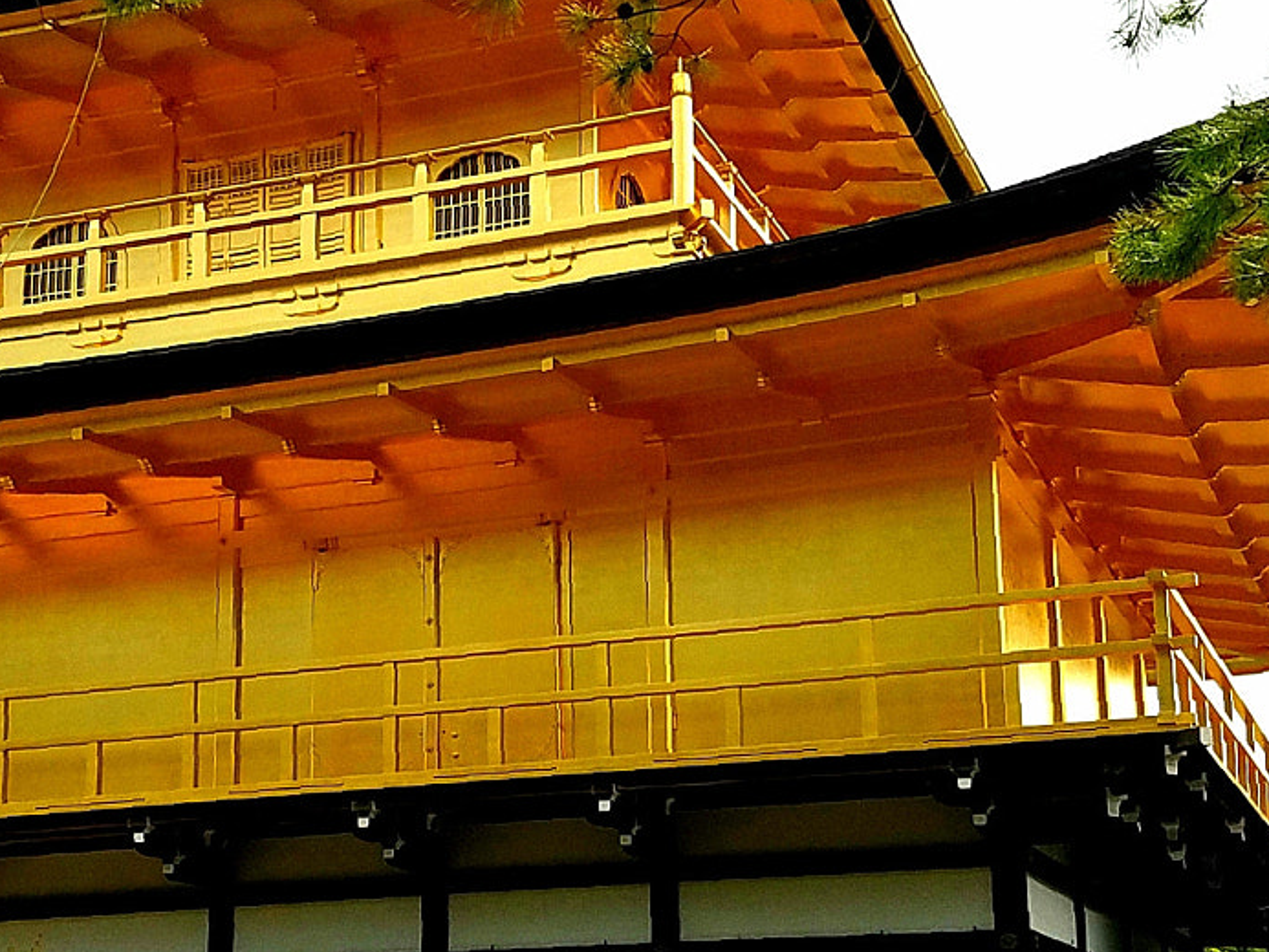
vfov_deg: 24.2
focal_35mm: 60
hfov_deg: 32.0
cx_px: 445
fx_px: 2200
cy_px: 689
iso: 50
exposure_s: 1/3832
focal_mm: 4.2
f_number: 1.7
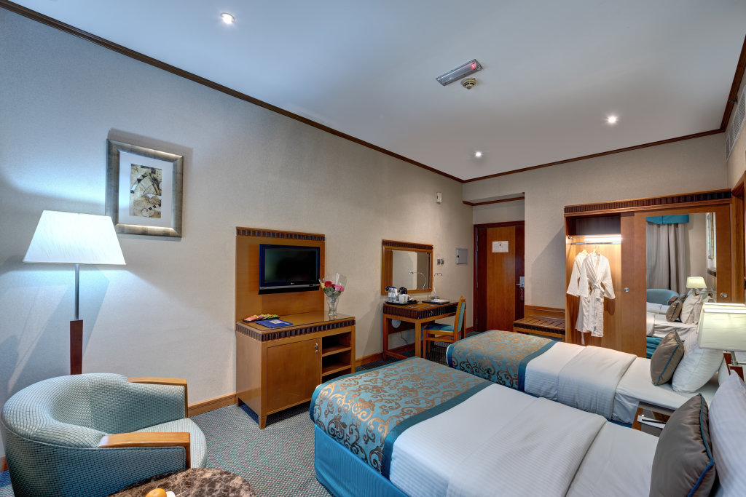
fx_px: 290
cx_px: 373
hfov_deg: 104.2
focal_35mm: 14
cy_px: 248
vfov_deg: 81.2
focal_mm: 14
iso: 100
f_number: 8
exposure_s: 2
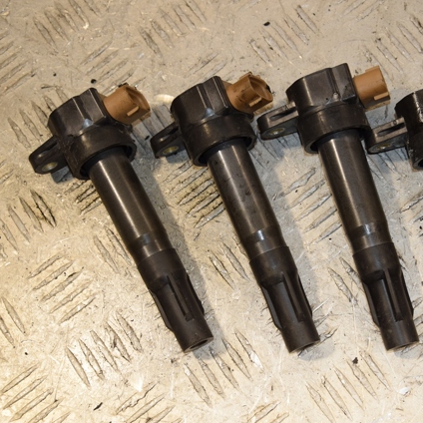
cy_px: 212
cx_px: 292
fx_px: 1065
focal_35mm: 77
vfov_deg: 22.5
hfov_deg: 22.4
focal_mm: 40
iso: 800
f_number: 7.1
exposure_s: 1/200
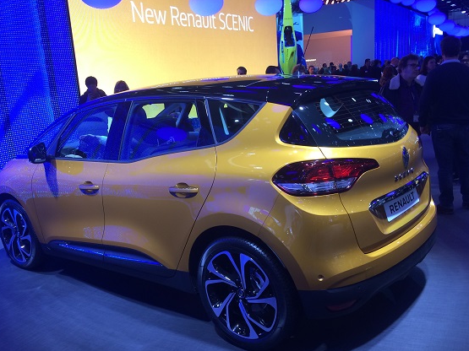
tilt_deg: -12.5
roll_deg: +4.9
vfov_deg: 40.7
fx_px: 474
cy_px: 181
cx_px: 216
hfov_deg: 52.6
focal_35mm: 35
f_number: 2.2
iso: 32
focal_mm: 4.15
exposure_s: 1/33
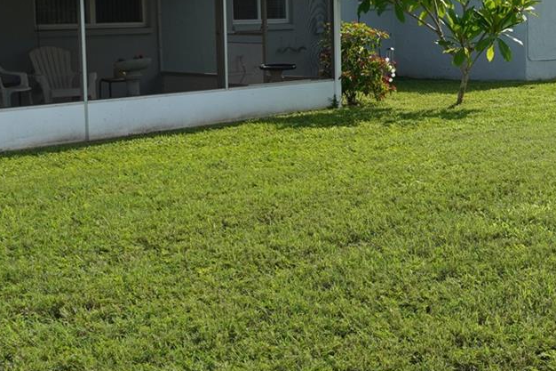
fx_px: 1065
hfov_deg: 27.7
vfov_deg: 19.6
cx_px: 545
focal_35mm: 69
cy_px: 94
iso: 100
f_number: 8
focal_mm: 18
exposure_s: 1/250
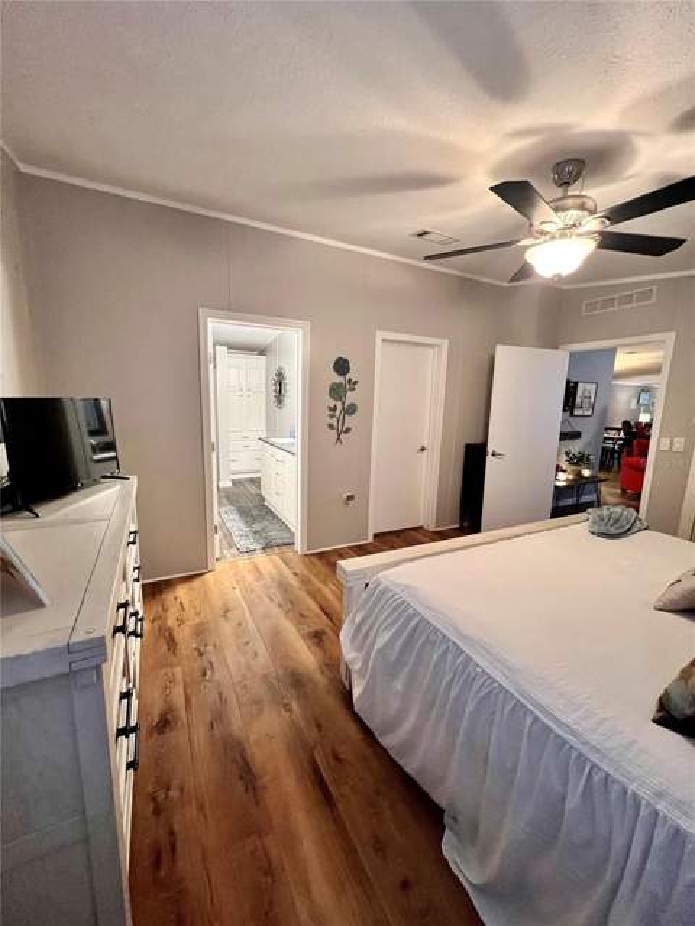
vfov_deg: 106.2
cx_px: 348
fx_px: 348
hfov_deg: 89.9
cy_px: 463
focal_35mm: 13
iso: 800
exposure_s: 1/60
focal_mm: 1.57
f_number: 1.8
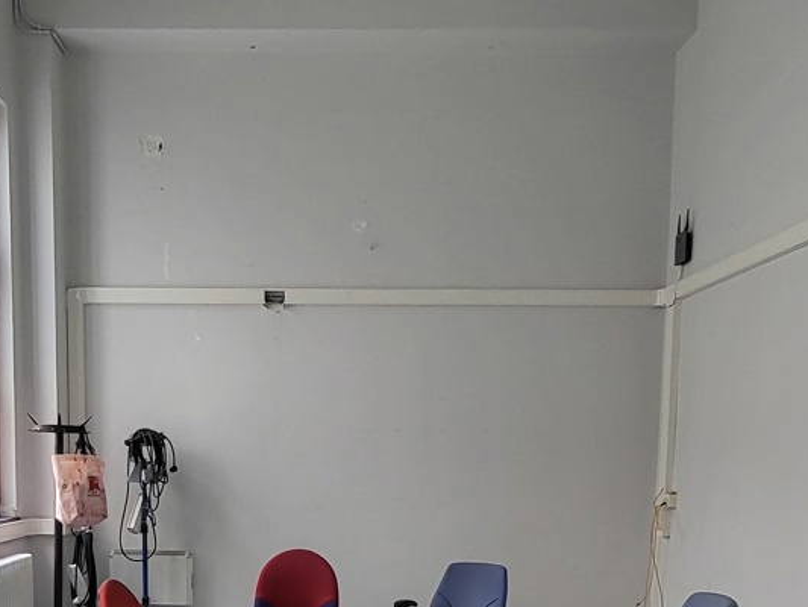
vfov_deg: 34.5
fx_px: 911
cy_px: 558
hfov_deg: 47.4
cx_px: 306
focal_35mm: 39
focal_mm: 1.74
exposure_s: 1/50
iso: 160
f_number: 2.2
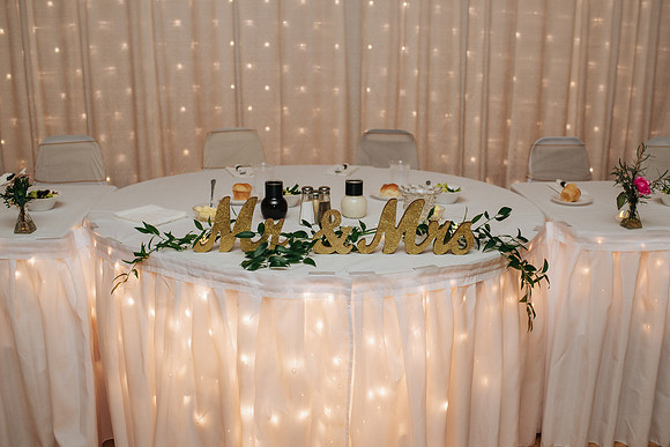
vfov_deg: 34.4
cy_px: 224
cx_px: 361
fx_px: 721
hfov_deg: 49.8
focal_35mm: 39
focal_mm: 35
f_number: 3.2
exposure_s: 1/200
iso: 800
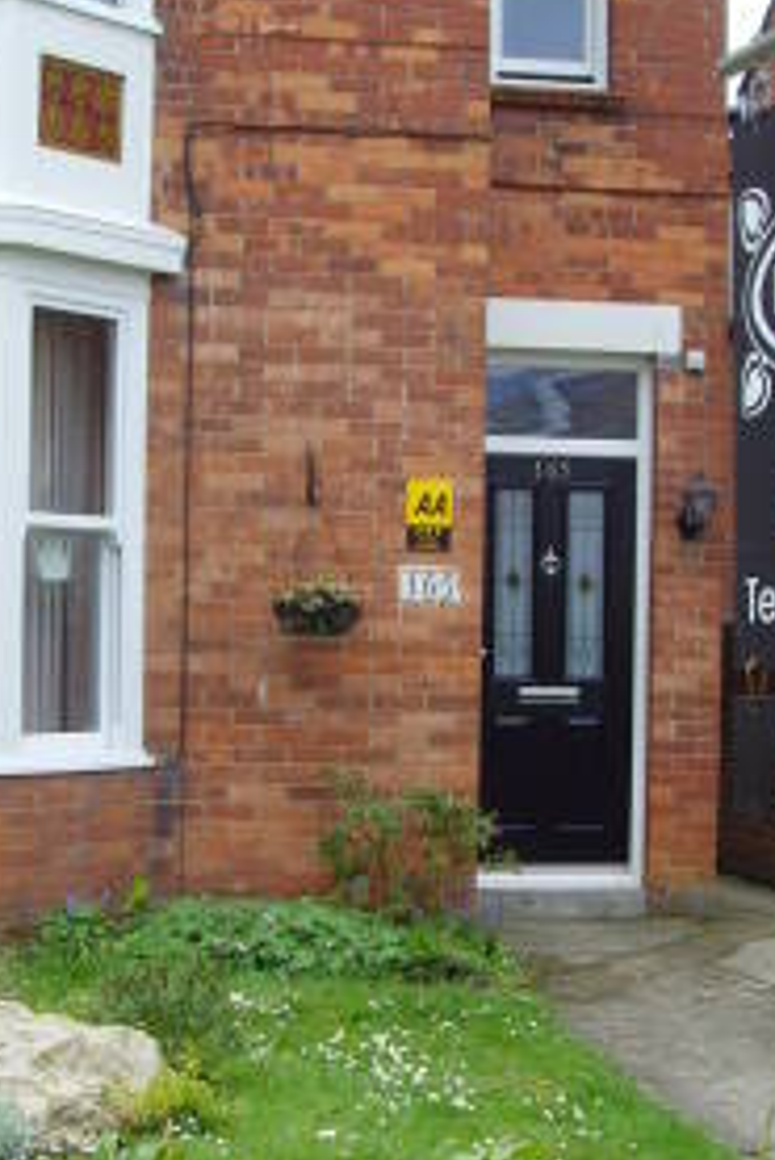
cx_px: 302
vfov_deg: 26.9
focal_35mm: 75
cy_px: 674
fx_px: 2419
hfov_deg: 18.2
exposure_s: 1/125
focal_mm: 6.6
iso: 80
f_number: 3.5
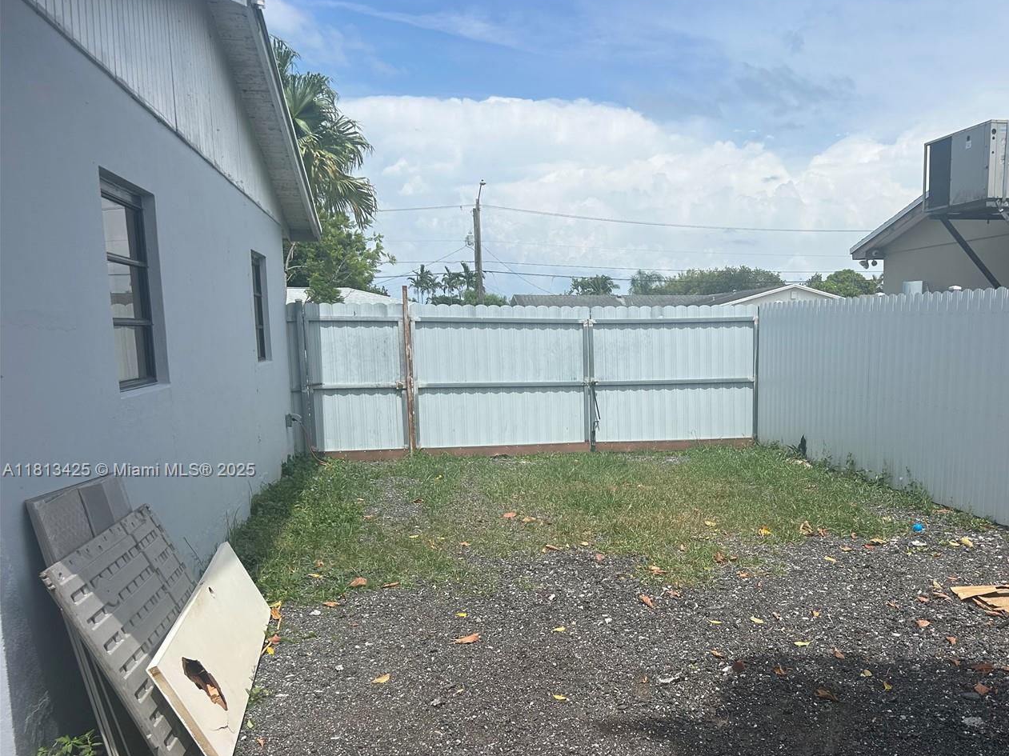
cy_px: 471
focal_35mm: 33
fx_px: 962
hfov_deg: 54.6
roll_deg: +0.6
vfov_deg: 42.6
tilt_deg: -9.0
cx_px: 639
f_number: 1.5
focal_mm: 5.7
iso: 50
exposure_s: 1/5319
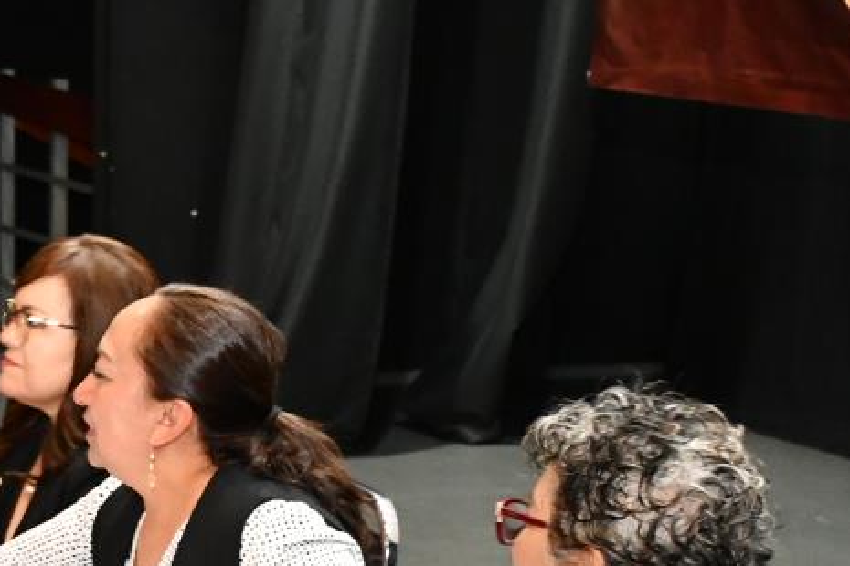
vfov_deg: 10.1
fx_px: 3211
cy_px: 427
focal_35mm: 136
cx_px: -69
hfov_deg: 14.7
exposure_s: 1/60
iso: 2500
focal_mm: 26
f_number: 4
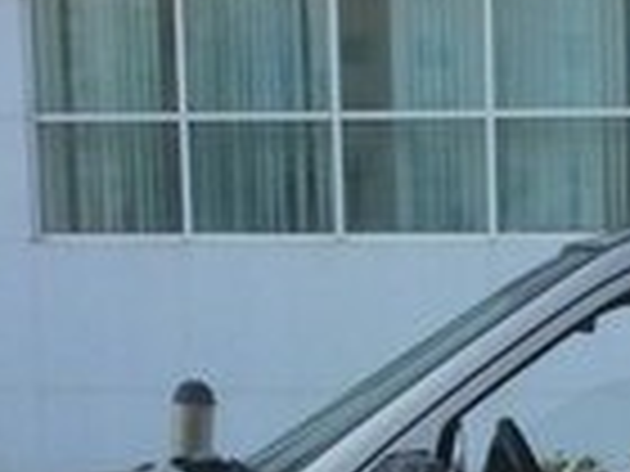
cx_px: 747
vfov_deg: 10.4
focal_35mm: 137
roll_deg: +0.8
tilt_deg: -9.6
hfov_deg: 14.0
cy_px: 762
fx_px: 2493
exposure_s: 1/720
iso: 32
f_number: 2.2
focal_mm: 4.15
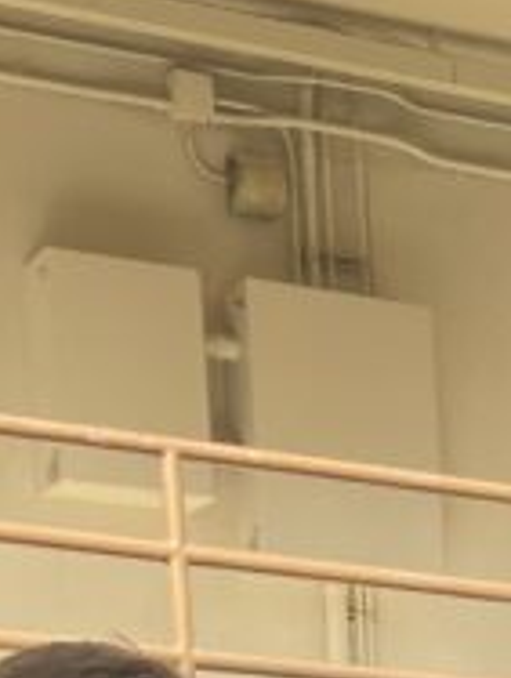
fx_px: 2785
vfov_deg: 10.9
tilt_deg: -13.0
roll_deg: +1.2
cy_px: 1813
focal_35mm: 142
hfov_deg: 10.1
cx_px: 805
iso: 32
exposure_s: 1/214
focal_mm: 4.25
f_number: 1.8
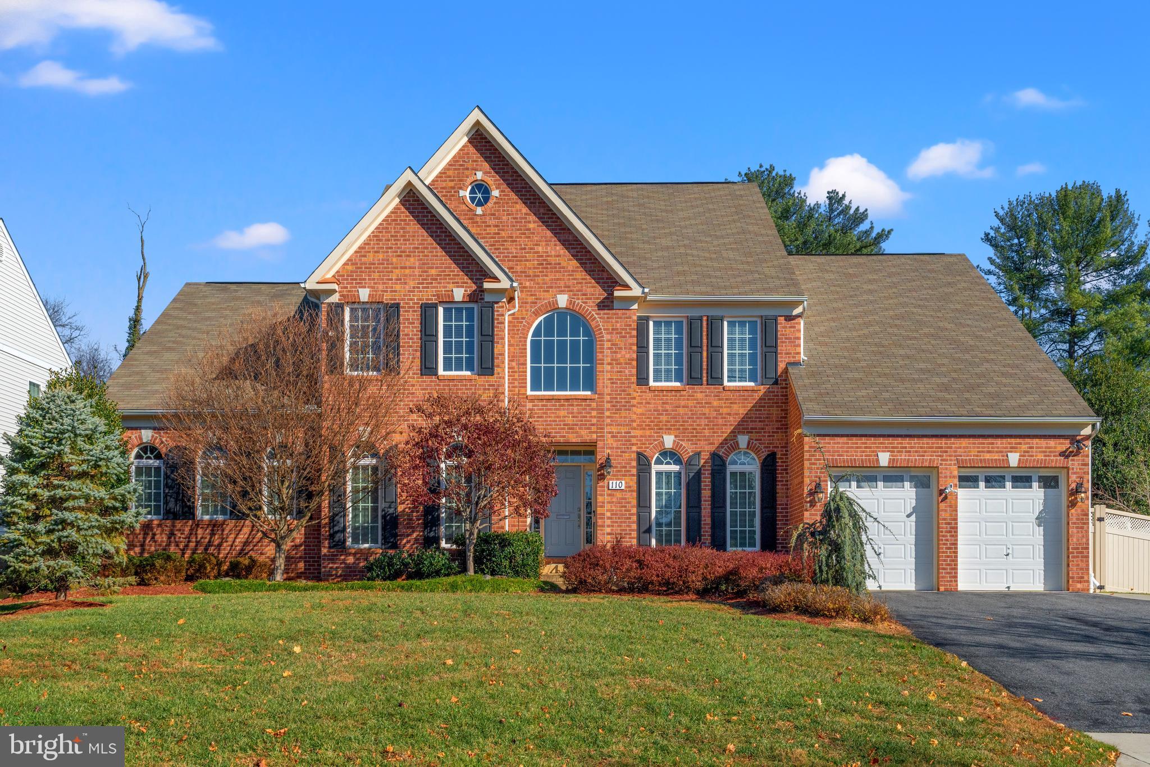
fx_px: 1038
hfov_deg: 58.0
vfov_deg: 40.5
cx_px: 575
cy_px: 384
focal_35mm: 32
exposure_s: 1/2000
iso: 640
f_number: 9
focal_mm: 32.5
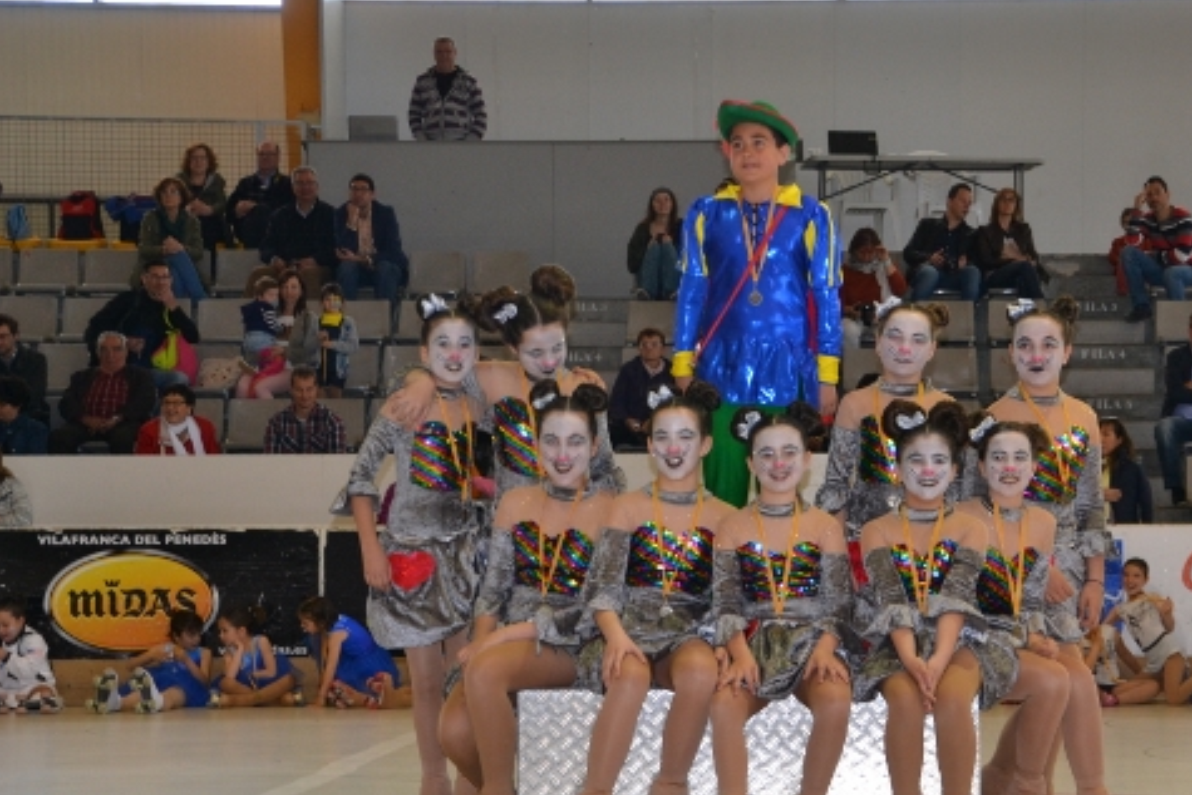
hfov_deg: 20.1
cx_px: 798
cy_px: 440
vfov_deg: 13.6
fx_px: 3345
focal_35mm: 101
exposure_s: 1/60
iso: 640
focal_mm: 50
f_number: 5
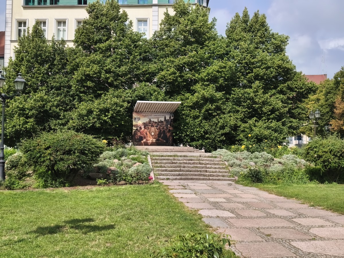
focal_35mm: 46
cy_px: 129
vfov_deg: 31.5
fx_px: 457
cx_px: 172
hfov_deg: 41.2
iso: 50
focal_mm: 6.06
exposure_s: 1/1379
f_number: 1.7
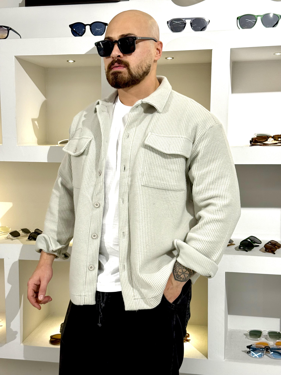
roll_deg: +0.0
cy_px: 188
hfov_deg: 30.3
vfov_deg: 39.7
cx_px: 140
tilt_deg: -5.4
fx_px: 520
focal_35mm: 48
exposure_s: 1/100
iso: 64
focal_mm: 6.76
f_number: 1.78
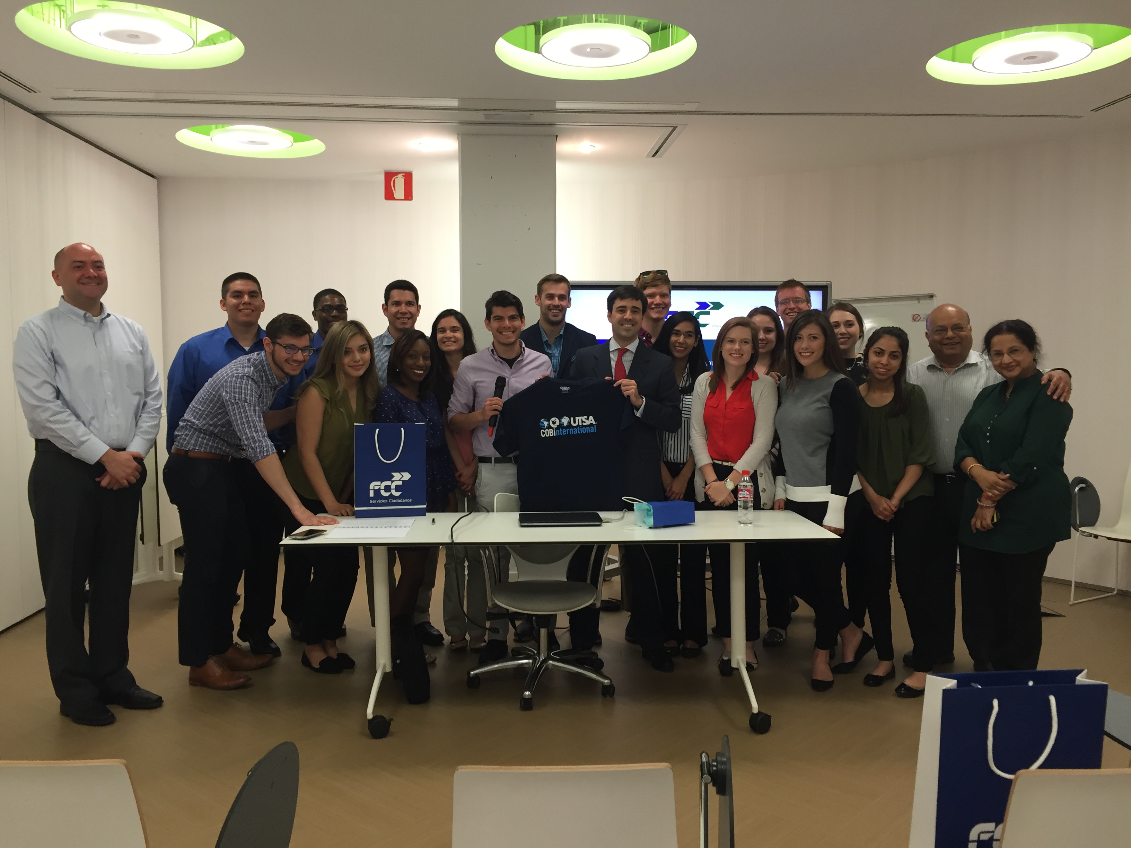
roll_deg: -0.5
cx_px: 566
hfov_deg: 61.7
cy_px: 424
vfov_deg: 48.2
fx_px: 948
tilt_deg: -3.0
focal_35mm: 29
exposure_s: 1/33
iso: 80
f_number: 2.2
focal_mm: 4.15
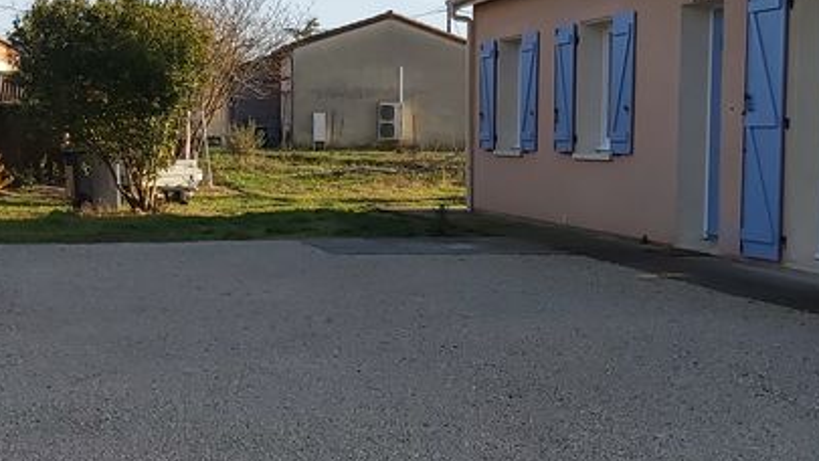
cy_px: 259
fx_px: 1520
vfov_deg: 17.2
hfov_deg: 30.1
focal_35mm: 70
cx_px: 384
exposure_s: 1/1315
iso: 64
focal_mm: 3.92
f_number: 1.7
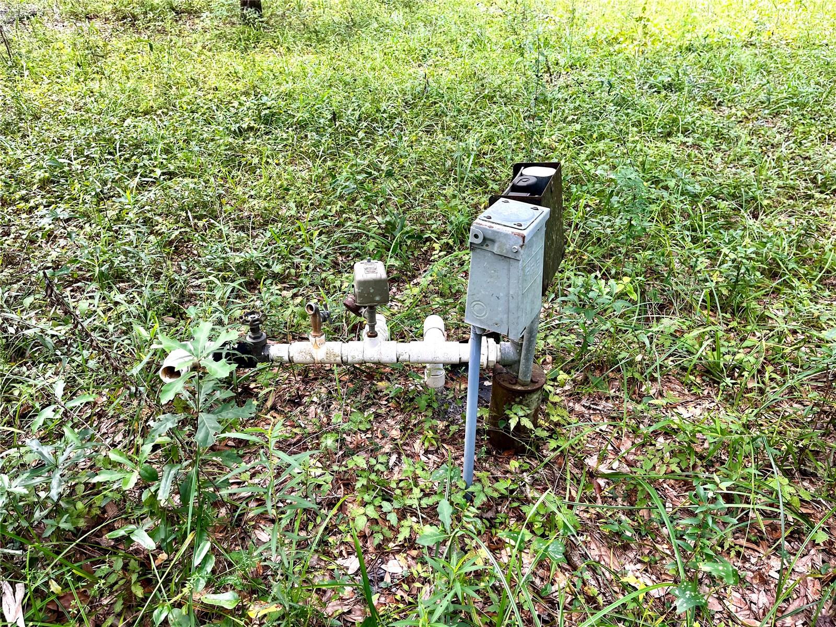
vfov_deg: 53.1
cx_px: 418
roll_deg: -2.4
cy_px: 314
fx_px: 628
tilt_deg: -30.9
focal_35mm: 26
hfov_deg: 67.3
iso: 80
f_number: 1.6
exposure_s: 1/121
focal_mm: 5.1
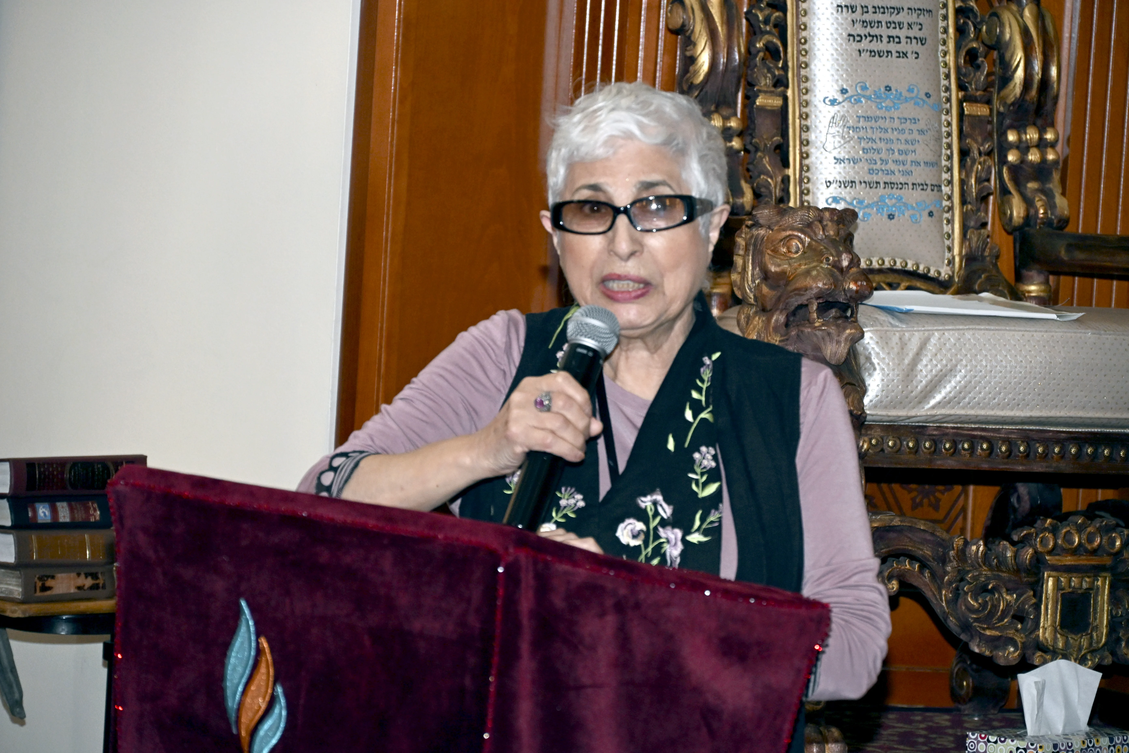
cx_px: 564
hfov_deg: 13.6
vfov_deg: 9.1
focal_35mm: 152
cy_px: 376
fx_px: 4751
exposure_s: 1/125
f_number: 5.6
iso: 1250
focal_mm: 101
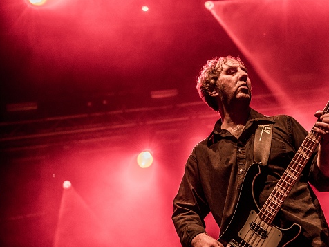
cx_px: 232
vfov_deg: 22.9
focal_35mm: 64
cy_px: 135
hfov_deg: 29.9
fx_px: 608
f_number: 2.8
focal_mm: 44
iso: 1250
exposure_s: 1/80
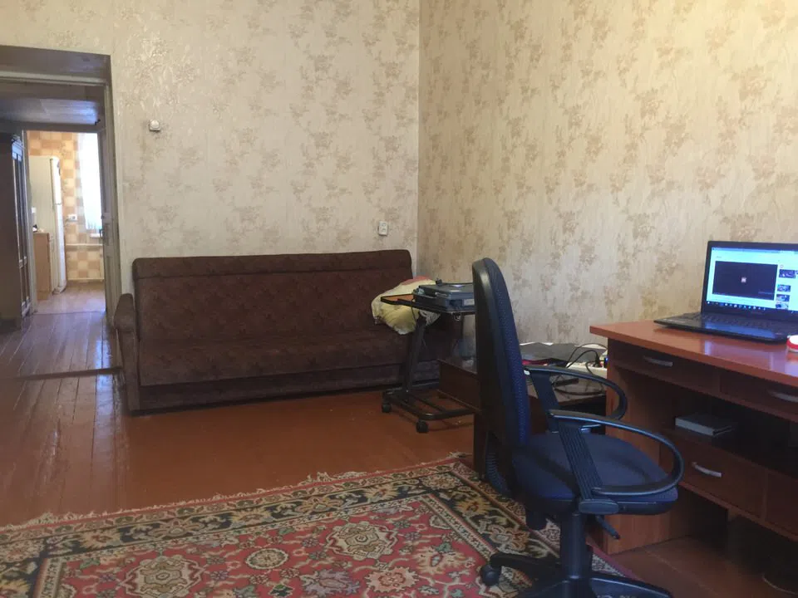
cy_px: 299
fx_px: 669
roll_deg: -2.6
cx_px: 399
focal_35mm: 29
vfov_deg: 48.2
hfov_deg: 61.7
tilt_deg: -7.1
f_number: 2.2
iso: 125
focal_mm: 4.15
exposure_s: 1/10
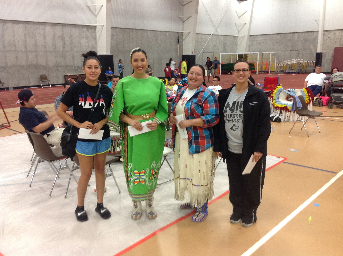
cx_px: 172
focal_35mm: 35
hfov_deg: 52.7
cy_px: 128
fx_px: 346
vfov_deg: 40.6
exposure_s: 1/15
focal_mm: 4.28
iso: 125
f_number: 2.4
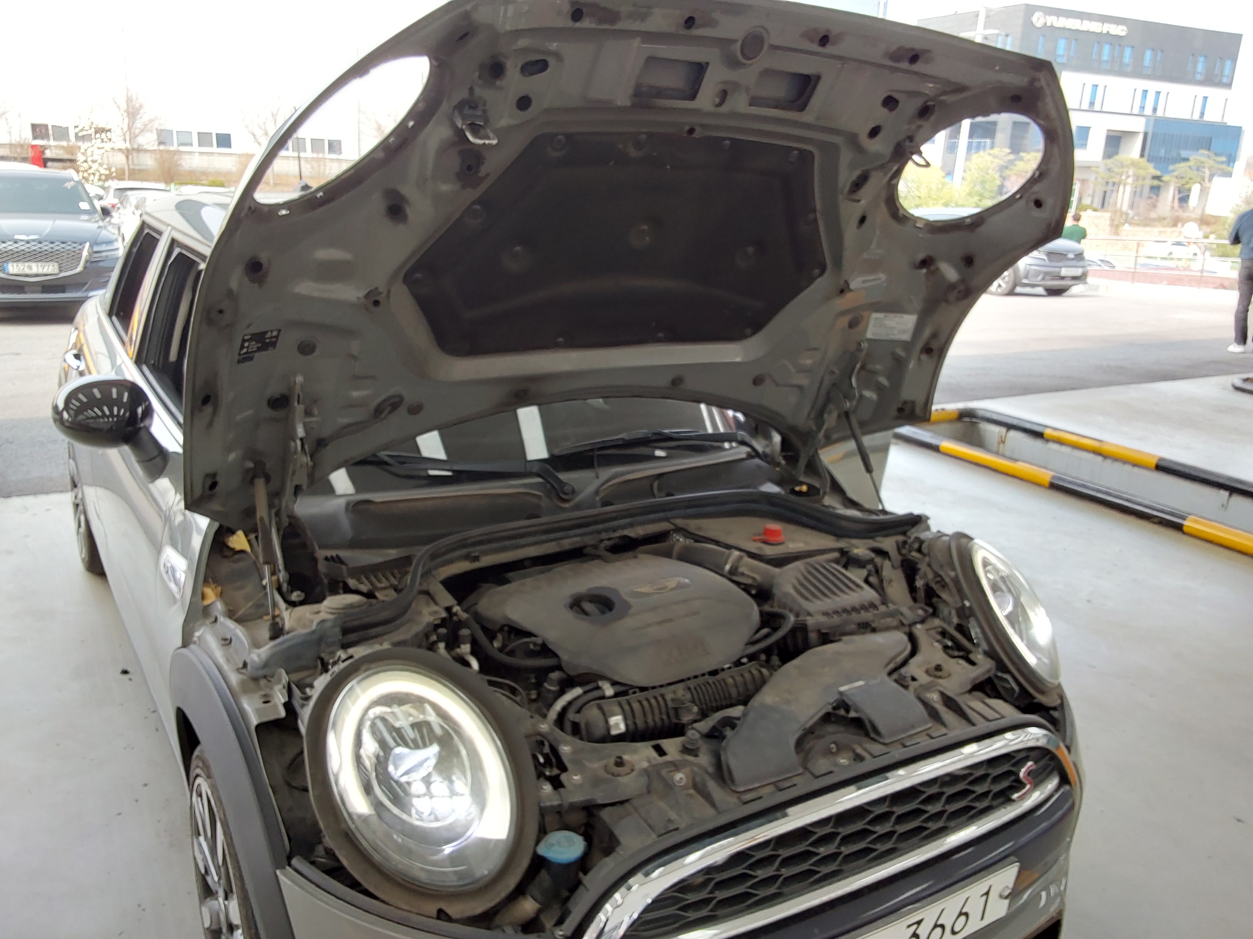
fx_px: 1014
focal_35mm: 28
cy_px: 470
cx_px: 626
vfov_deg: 49.7
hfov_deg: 63.4
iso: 80
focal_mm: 2.91
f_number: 1.9
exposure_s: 1/120
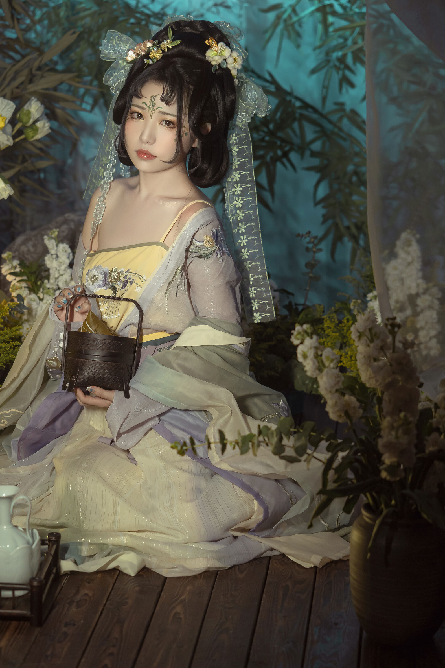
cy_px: 350
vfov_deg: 21.0
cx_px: 196
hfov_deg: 14.1
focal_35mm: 97
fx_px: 1799
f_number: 3.5
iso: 640
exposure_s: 1/60
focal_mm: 85
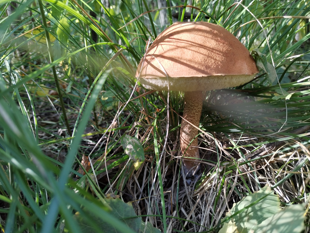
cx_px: 150
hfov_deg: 65.3
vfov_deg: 51.4
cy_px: 116
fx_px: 242
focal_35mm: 27
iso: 321
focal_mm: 4.75
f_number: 1.8
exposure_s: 1/50
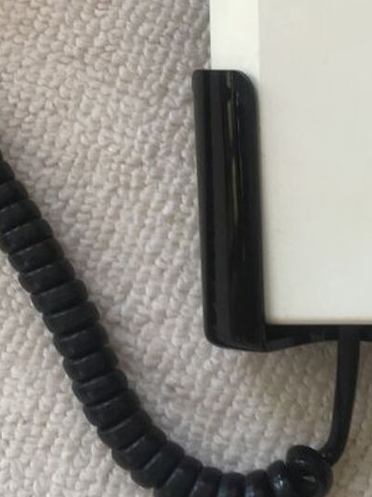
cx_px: 122
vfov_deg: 25.7
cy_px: 36
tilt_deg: -83.0
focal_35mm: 73
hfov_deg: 20.1
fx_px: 1047
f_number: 2.2
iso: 32
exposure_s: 1/50
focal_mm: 4.15
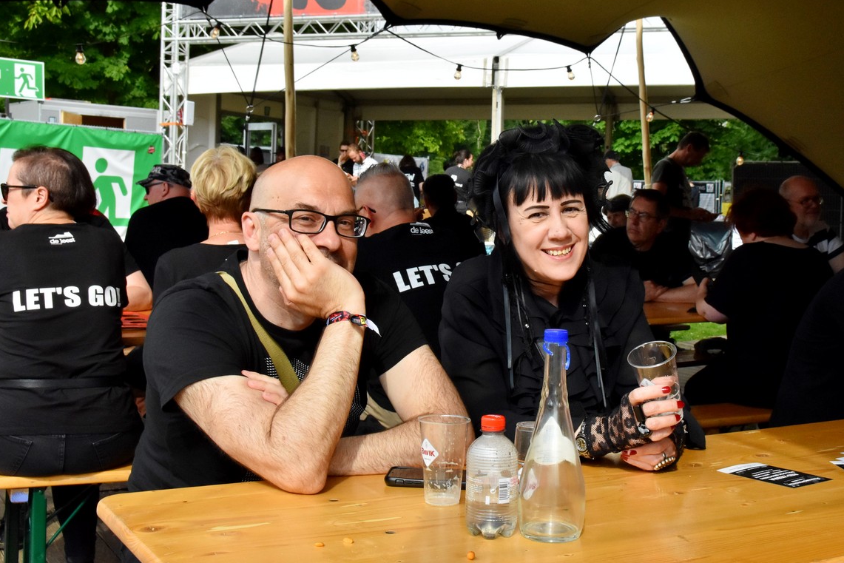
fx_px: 961
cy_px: 291
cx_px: 401
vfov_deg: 32.6
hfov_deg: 47.4
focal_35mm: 41
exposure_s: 1/1000
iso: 1250
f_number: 9
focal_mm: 26
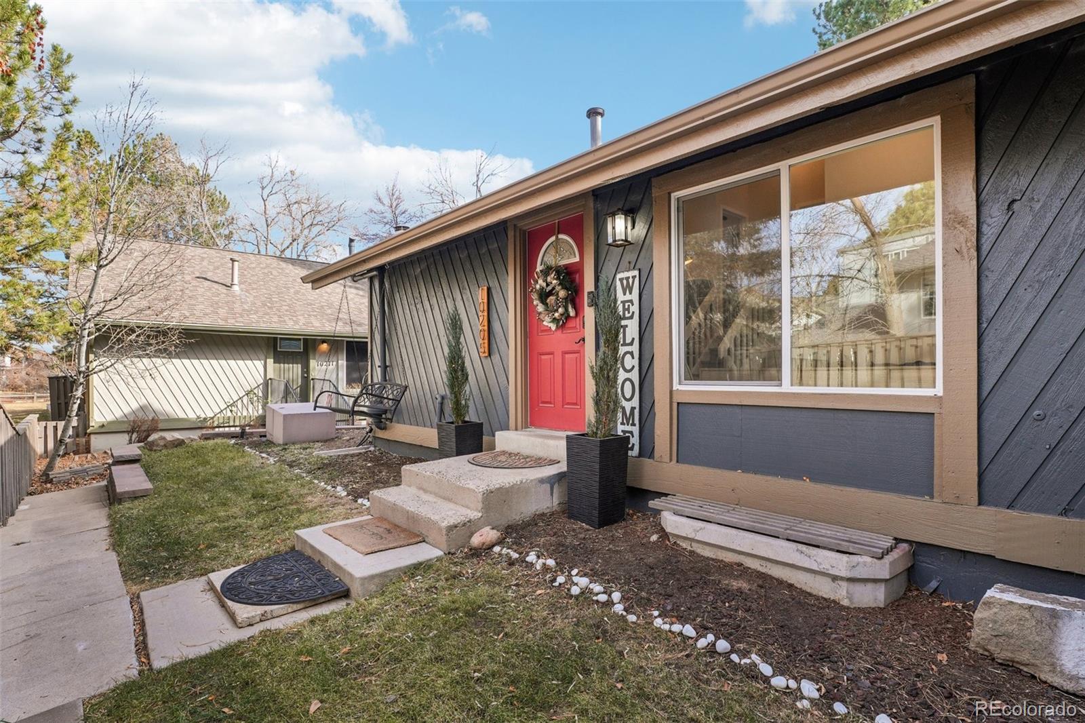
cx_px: 542
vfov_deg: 72.0
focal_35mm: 16
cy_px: 362
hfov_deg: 95.0
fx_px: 497
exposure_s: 1/45
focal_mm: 11
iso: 100
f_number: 8
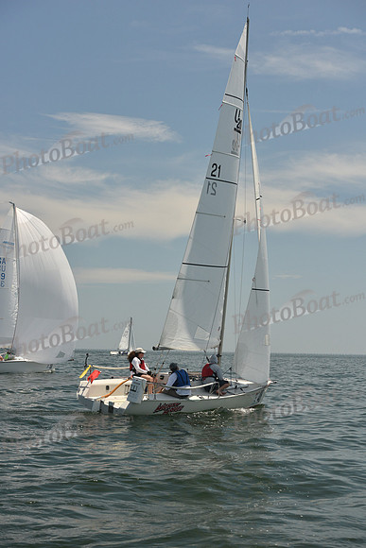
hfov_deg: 19.5
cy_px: 274
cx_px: 183
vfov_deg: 28.8
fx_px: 1067
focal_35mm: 70
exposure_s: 1/800
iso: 320
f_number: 7.1
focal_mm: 70
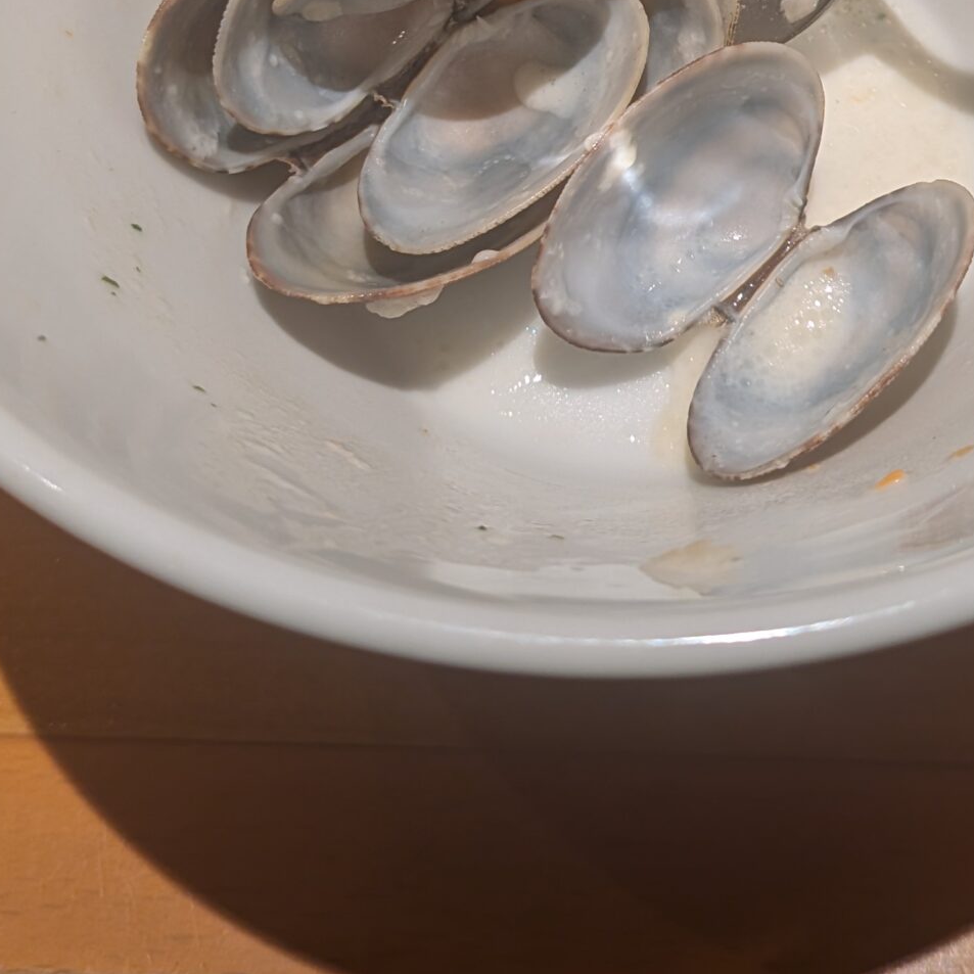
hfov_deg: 29.6
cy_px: 93
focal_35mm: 57
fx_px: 1815
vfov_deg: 28.8
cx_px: 728
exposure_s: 1/33.3
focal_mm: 4.53
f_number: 1.7
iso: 60
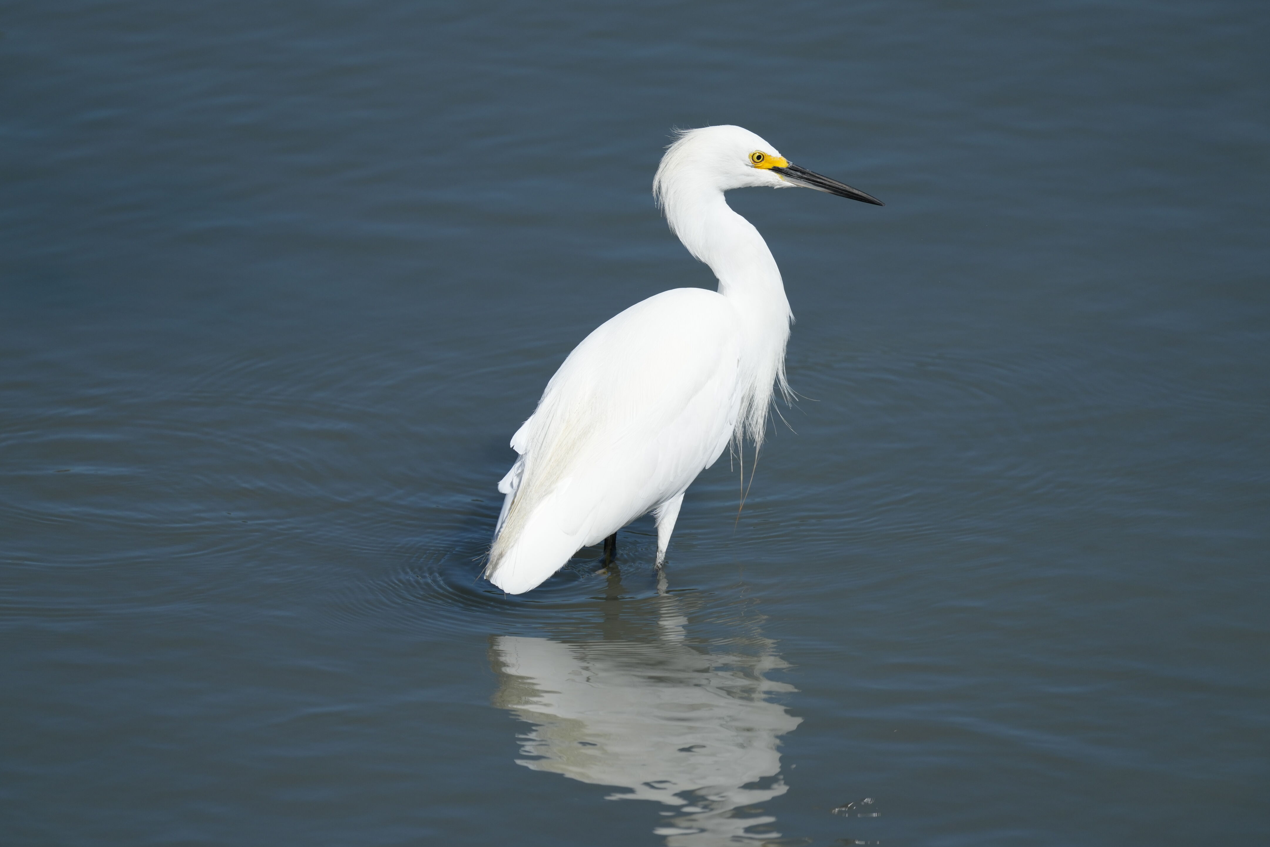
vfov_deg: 2.5
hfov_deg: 3.7
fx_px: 19790
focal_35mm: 561
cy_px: 424
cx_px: 636
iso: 320
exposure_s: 1/2000
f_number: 6.3
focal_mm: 560
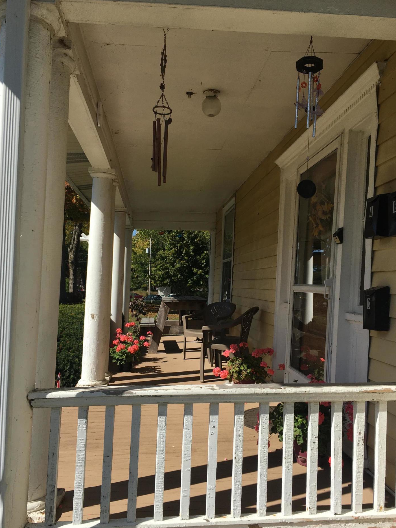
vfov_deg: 58.3
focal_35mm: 31
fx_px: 473
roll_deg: -0.9
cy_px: 273
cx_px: 195
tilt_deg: +2.4
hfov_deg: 45.4
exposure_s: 1/1832
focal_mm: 4.15
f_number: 2.2
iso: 25
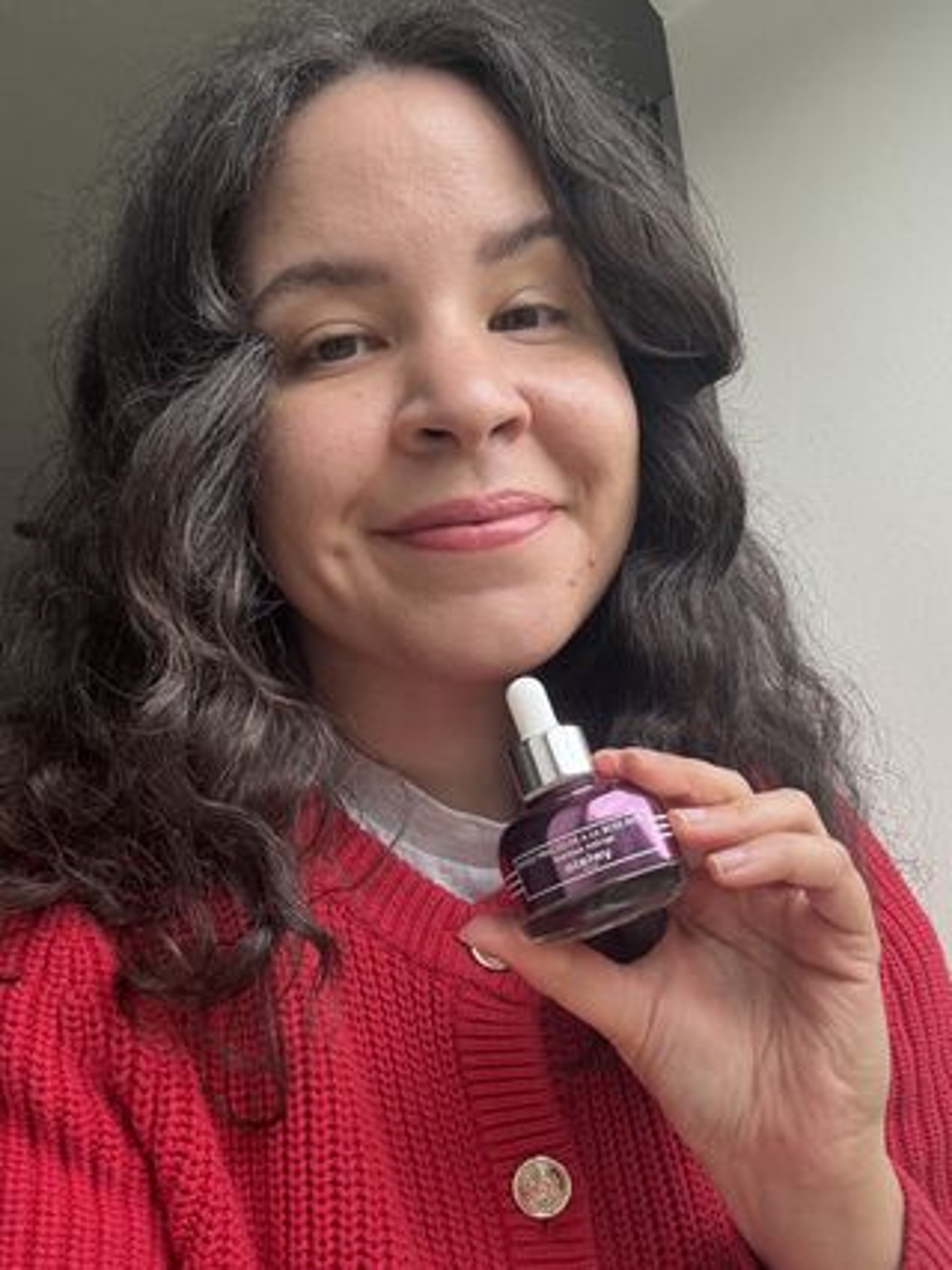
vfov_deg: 60.0
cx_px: 476
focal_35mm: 30
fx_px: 1101
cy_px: 635
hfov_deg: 46.8
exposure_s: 1/121
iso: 40
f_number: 1.9
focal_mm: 2.69
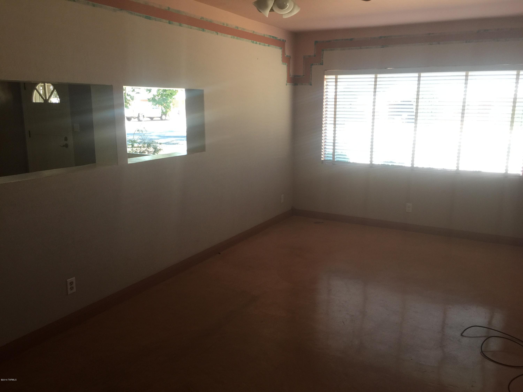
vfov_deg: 48.2
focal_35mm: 29
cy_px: 196
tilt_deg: -10.9
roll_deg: +0.2
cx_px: 262
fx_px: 438
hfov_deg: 61.7
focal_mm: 4.15
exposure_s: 1/30
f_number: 2.2
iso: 32
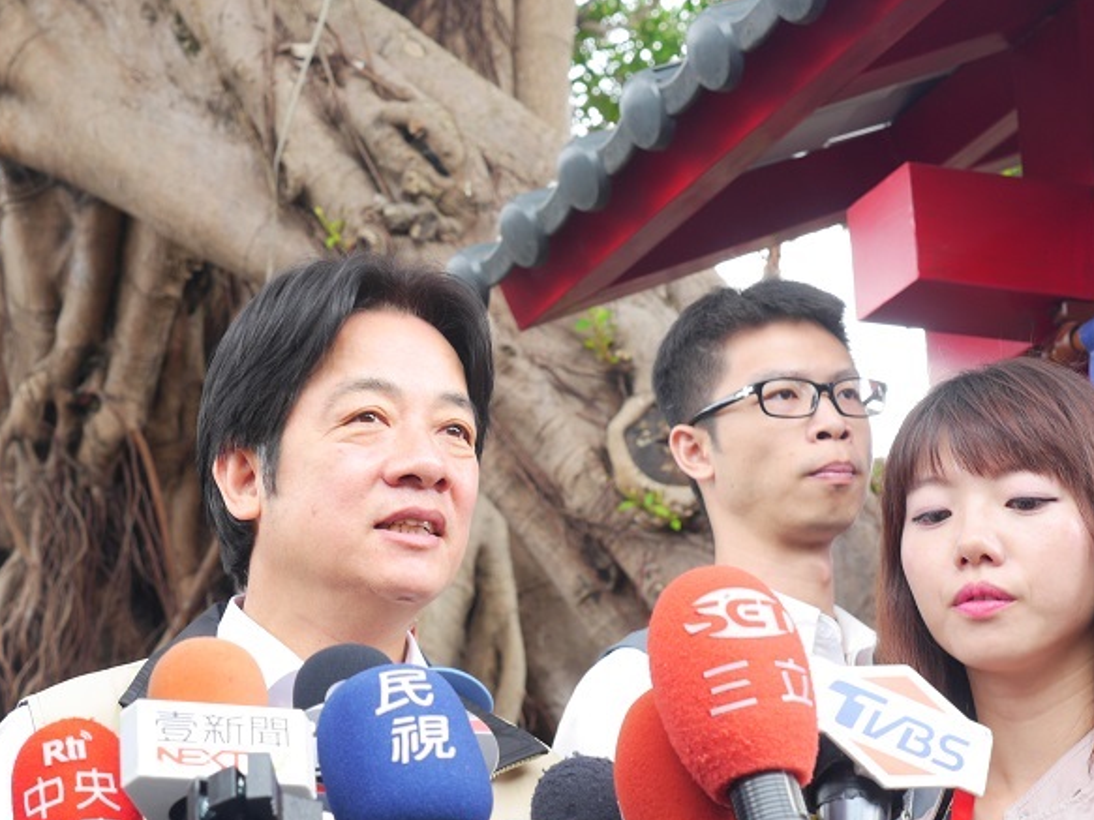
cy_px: 560
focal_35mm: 102
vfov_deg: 14.5
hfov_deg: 19.2
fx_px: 3223
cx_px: 413
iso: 200
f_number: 5
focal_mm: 35
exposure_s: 1/50
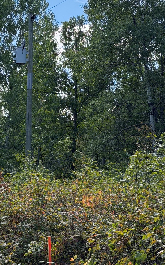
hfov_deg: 13.8
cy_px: 137
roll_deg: -4.2
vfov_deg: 21.9
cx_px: 72
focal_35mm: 95
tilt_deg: +6.3
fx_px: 683
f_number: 1.78
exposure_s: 1/1377
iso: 80
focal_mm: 6.76
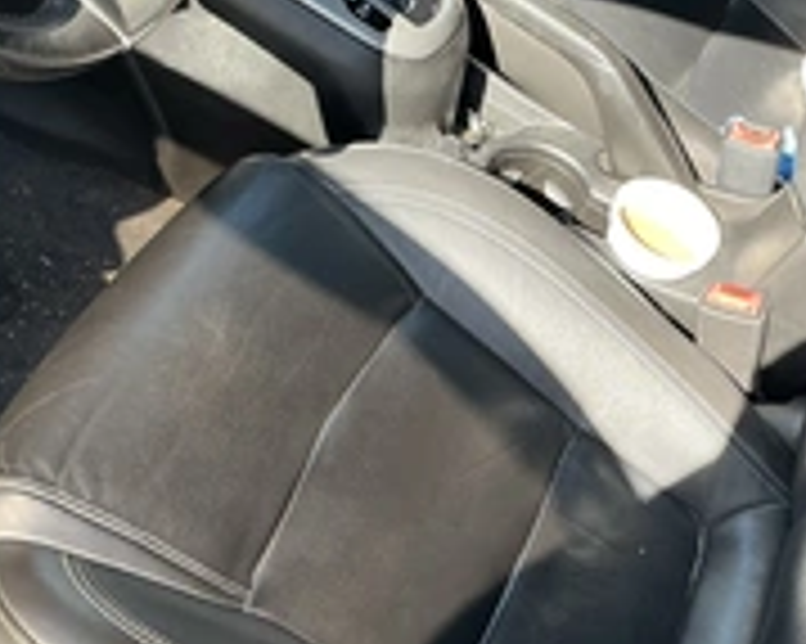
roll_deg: -35.2
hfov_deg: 29.7
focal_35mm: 61
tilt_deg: -41.5
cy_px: 347
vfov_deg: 25.0
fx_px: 1454
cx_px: 725
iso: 25
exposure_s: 1/122
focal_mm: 3
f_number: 1.8
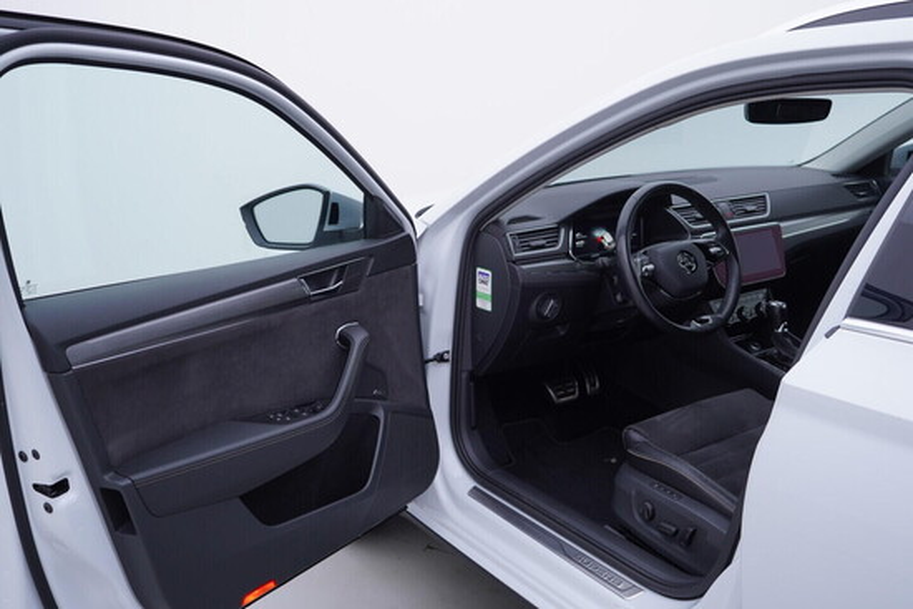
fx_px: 913
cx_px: 456
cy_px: 304
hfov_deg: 53.1
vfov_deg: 36.9
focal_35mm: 36
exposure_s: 1/60
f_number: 3.5
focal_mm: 24
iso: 125
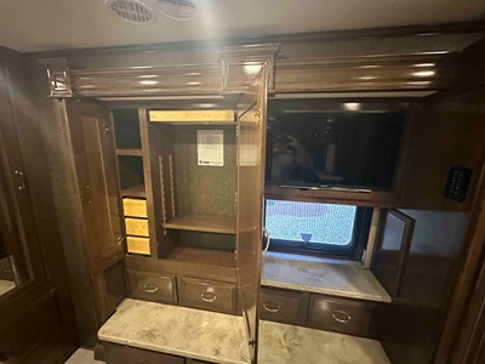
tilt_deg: -7.5
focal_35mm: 14
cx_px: 242
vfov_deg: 85.7
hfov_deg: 102.1
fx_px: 196
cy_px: 182
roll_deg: -1.3
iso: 800
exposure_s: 1/40
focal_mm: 2.22
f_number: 2.2
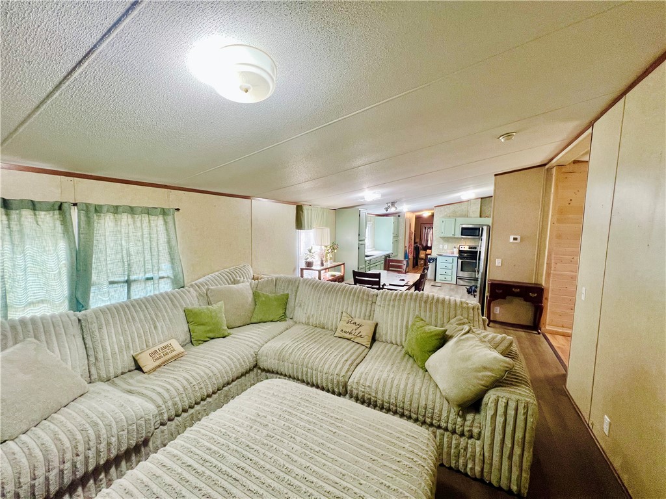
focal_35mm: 13
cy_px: 250
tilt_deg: -4.9
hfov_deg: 106.2
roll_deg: -1.2
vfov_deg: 89.9
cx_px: 333
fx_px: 250
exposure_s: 1/60
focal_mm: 1.57
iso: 160
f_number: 1.8
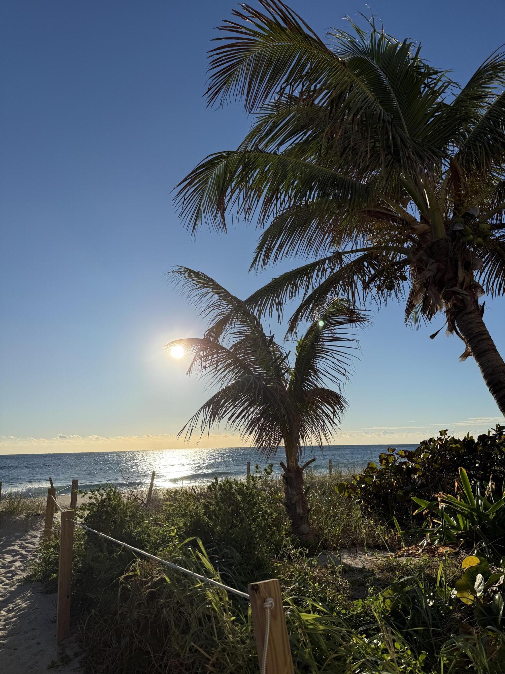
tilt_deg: +12.2
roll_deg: +1.4
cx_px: 252
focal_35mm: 24
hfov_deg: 56.8
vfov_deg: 71.6
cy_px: 337
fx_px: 467
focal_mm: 6.76
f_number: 1.78
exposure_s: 1/9091
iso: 80
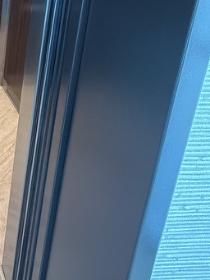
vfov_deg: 40.3
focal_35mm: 42
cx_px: -96
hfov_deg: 26.2
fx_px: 340
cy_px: 12
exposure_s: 1/99
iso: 200
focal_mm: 2.22
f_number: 2.2
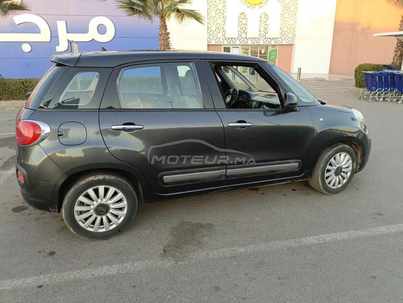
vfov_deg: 54.9
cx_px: 202
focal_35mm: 25
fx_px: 291
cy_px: 152
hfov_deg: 69.4
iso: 217
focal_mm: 4.76
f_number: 1.69
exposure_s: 1/100
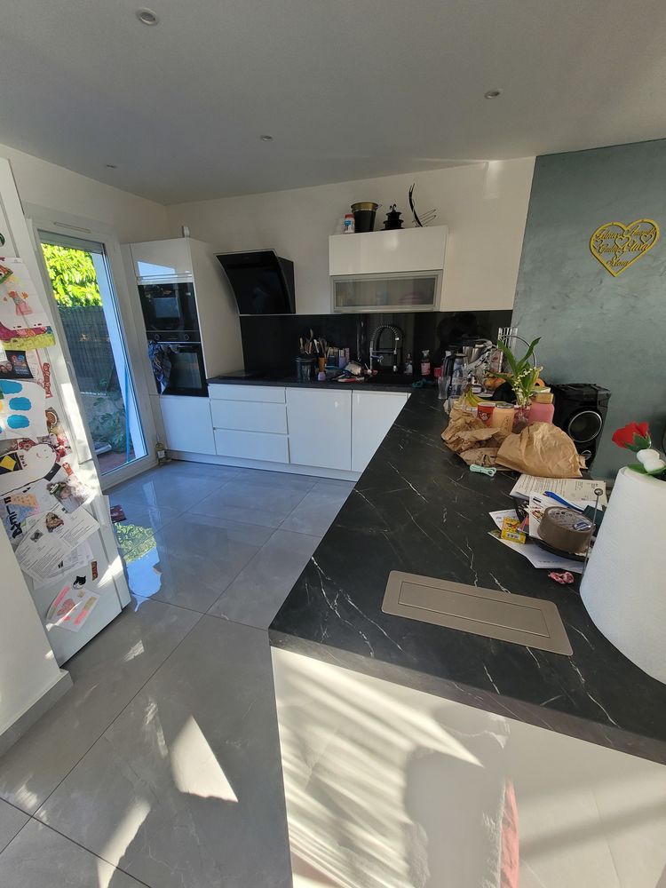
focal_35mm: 13
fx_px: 333
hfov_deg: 89.9
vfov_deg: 106.2
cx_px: 333
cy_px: 444
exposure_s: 1/120
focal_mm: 1.74
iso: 80
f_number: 2.2
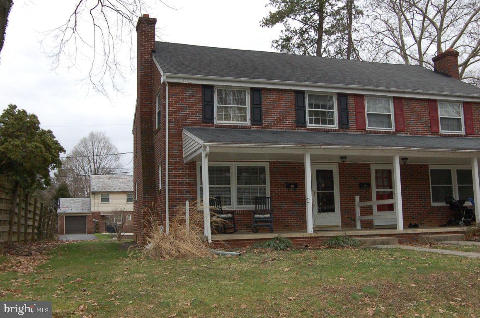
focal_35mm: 36
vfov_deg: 36.7
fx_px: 479
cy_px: 159
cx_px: 240
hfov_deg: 53.2
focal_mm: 24
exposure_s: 1/320
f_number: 6.3
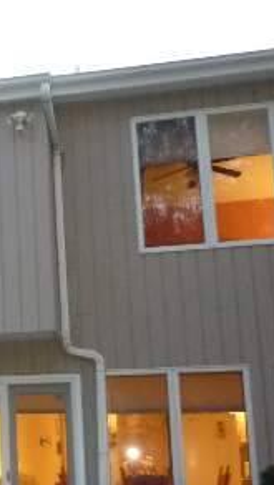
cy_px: 296
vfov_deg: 35.3
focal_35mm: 59
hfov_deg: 18.8
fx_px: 759
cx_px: -93
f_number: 3.3
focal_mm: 4.1
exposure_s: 1/8
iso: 400
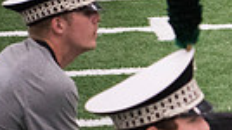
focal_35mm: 318
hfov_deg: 6.6
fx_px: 1954
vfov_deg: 3.8
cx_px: 493
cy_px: 41
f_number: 3.2
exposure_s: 1/320
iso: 3200
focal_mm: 70
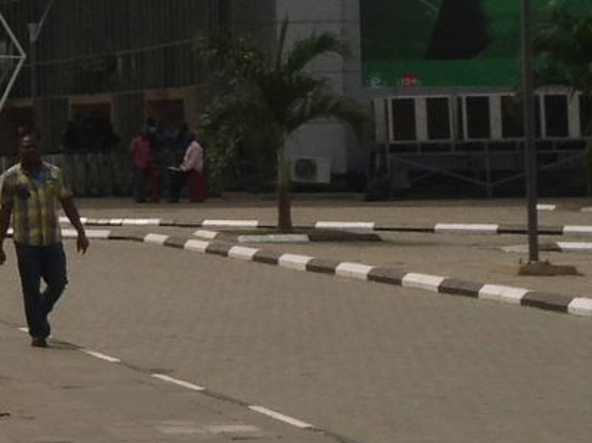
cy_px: -15
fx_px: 2700
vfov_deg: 9.3
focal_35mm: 158
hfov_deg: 11.9
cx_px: -307
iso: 32
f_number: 2.4
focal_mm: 3.3
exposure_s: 1/1931
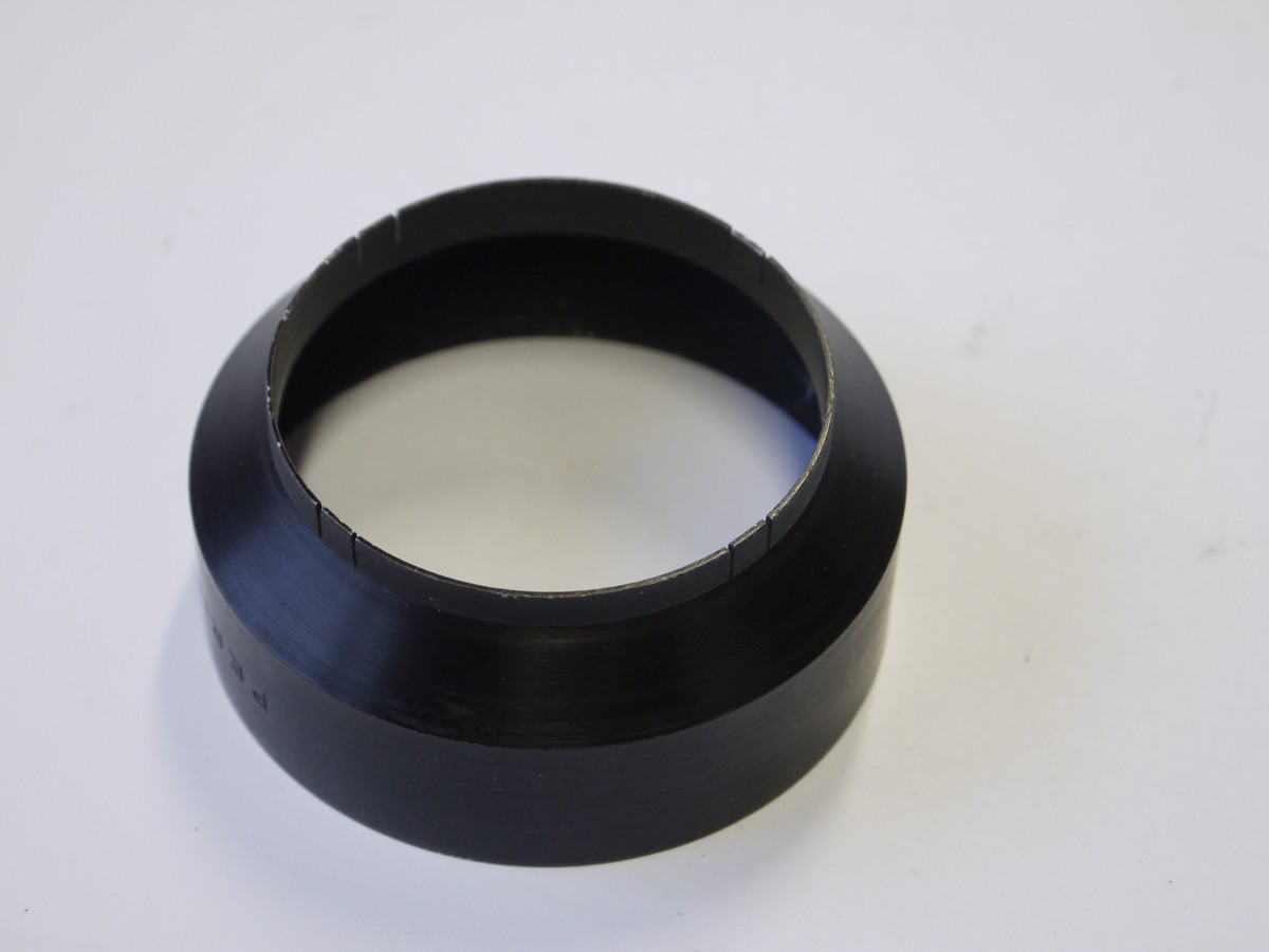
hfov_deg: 23.3
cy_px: 476
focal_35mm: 84
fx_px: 3079
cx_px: 634
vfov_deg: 17.6
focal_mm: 42
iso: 400
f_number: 8
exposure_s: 1/25
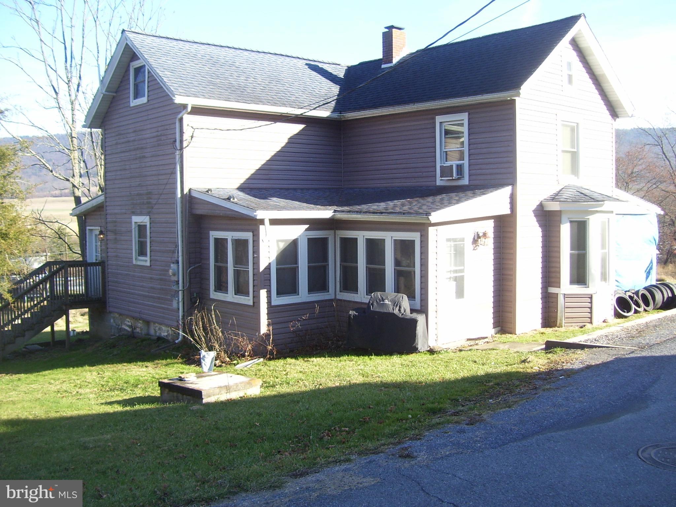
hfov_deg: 51.4
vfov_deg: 39.7
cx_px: 338
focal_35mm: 36
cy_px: 254
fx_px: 703
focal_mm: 6
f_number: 2.7
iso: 80
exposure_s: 1/350
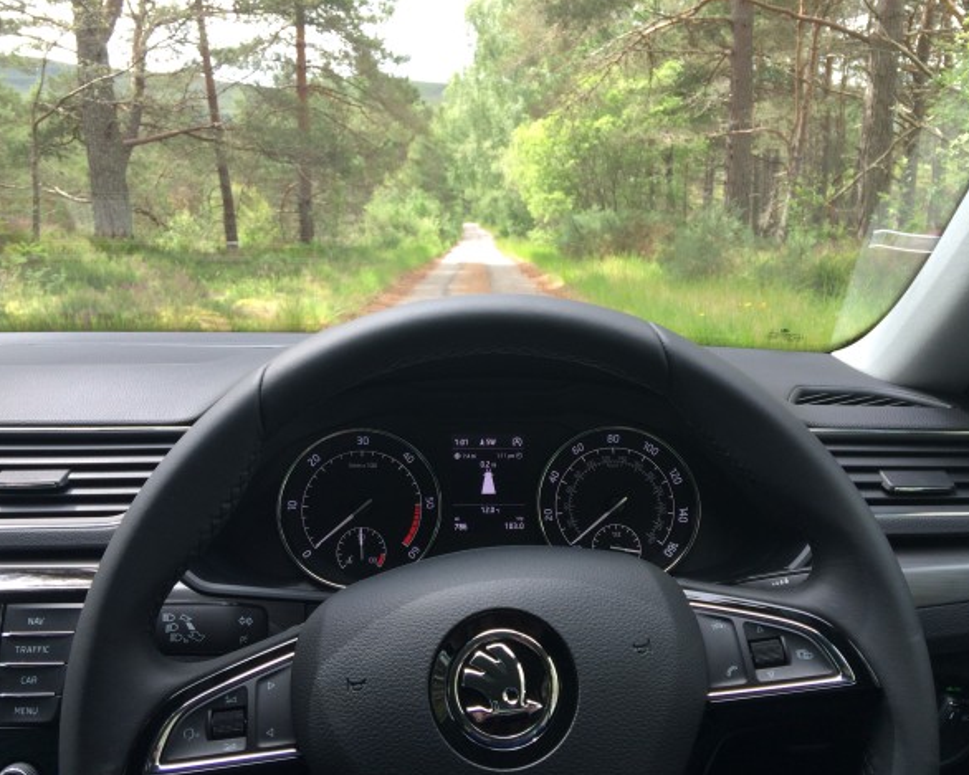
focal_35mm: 32
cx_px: 491
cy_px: 395
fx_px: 918
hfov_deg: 55.7
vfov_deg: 45.8
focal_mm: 4.12
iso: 40
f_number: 2.2
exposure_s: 1/120
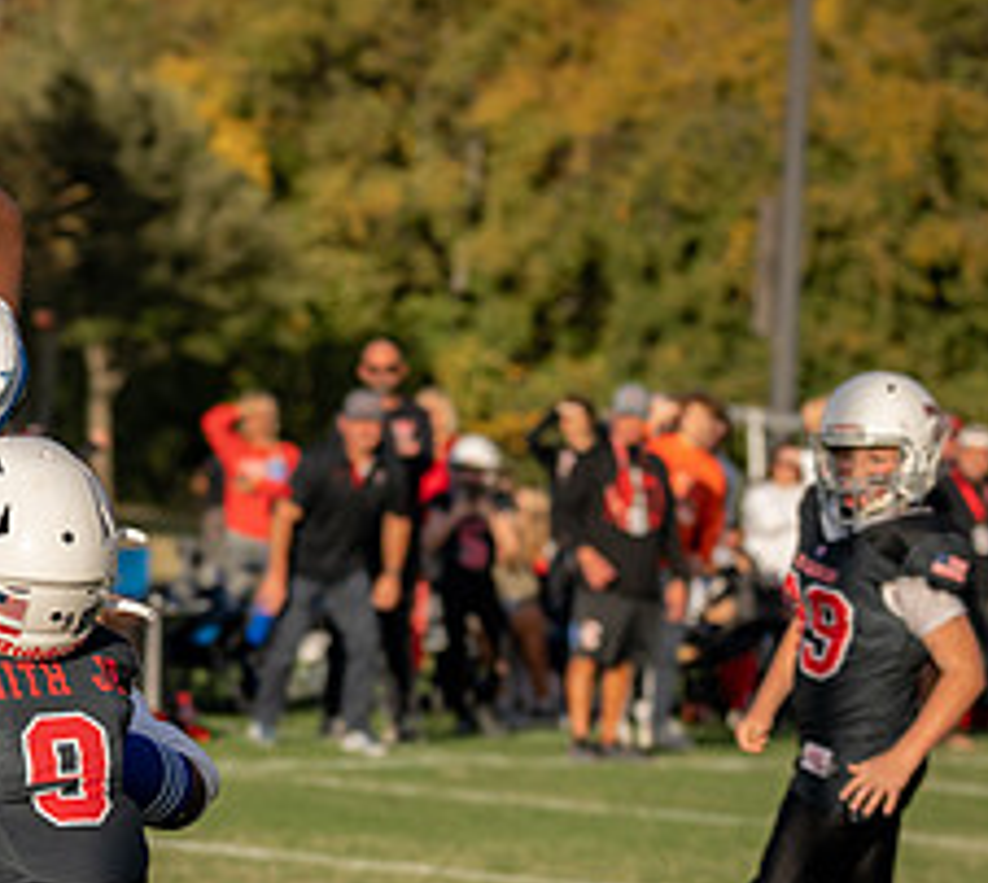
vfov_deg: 7.7
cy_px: 735
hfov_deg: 8.5
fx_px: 6584
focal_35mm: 215
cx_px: -47
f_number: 2.8
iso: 160
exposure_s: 1/3200
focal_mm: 74
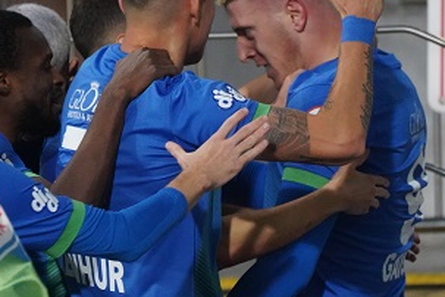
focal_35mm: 791
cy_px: 176
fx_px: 9777
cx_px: 176
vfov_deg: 1.7
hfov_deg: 2.6
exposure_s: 1/400
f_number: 5.6
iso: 12800
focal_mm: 400
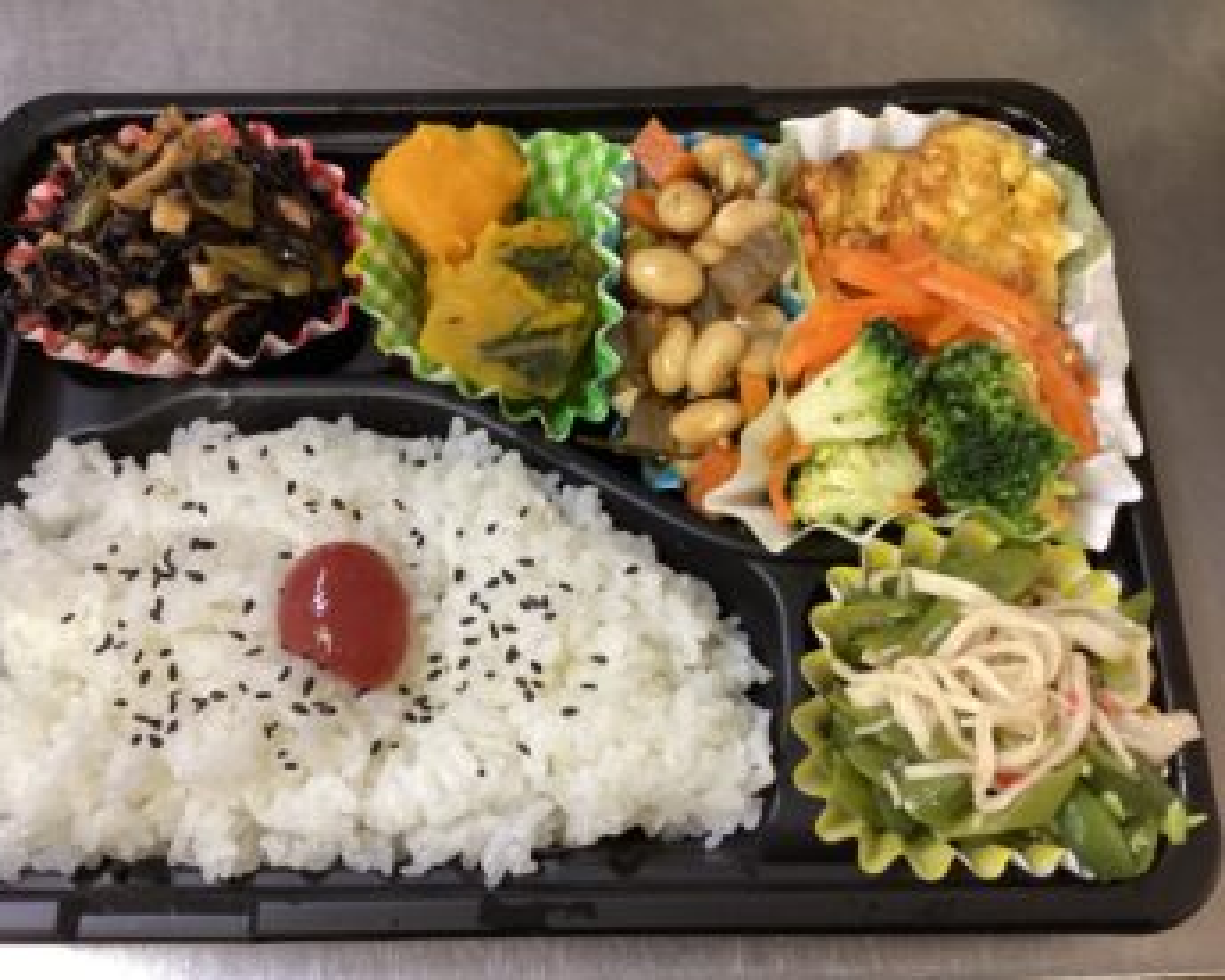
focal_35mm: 33
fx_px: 1196
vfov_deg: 44.5
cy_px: 490
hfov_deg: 54.2
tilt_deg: -68.8
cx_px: 582
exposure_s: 1/50
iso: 250
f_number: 2.4
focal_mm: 3.3
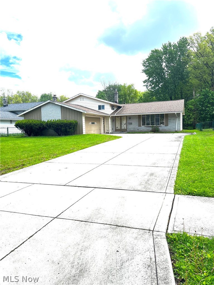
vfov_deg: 67.3
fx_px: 214
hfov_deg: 53.1
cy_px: 142
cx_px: 107
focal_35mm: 26
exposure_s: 1/891
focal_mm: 5.1
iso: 50
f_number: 1.6
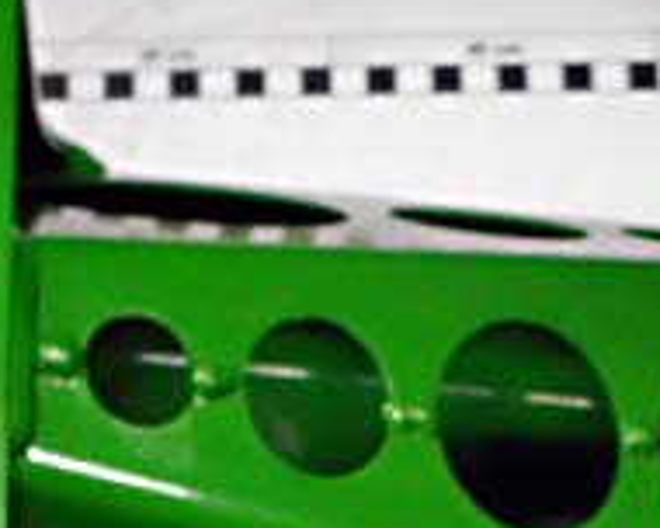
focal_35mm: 82
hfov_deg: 23.1
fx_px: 1602
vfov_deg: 17.6
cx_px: 198
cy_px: 674
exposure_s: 1/8
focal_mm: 4.5
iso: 400
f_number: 3.7
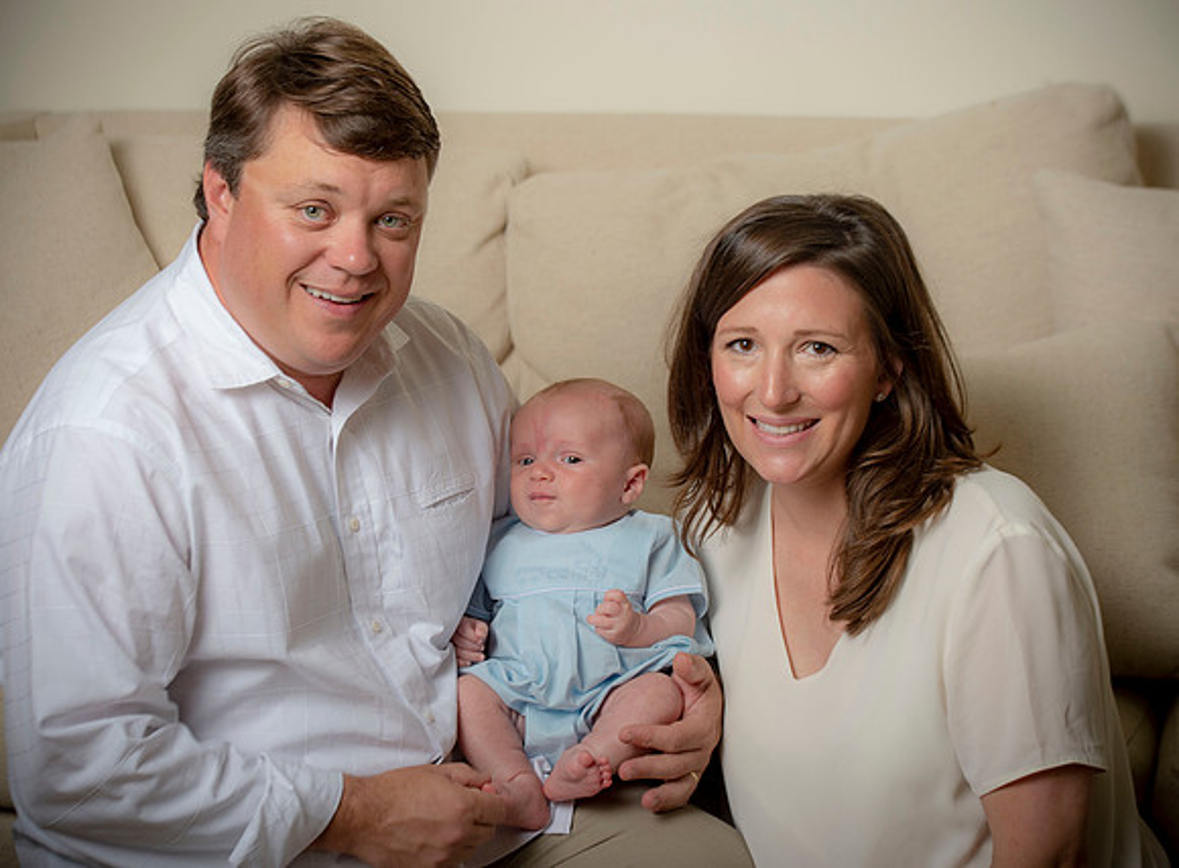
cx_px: 593
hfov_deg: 22.2
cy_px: 428
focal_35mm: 89
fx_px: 3010
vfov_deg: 16.4
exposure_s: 1/200
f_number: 5.6
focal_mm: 82
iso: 250
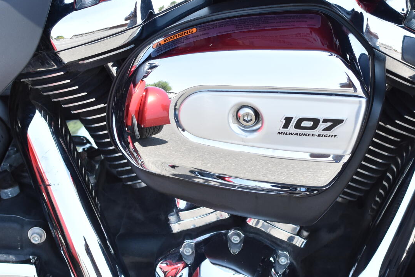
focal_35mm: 98
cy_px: 189
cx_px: 243
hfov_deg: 20.8
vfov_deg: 14.0
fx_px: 1129
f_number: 4.5
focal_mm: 35
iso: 800
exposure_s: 1/1600
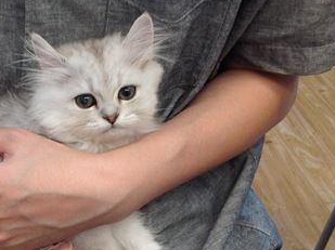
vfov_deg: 21.4
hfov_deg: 27.6
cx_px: 39
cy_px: 177
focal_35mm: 68
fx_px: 657
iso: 50
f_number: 2.4
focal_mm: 4.28
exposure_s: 1/40
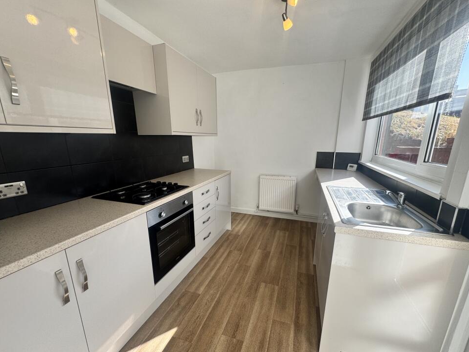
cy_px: 188
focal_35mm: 15
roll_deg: -0.9
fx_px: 203
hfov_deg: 98.1
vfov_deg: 81.6
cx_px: 242
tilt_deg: -14.5
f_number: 2.2
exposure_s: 1/287
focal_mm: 2.22
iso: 40
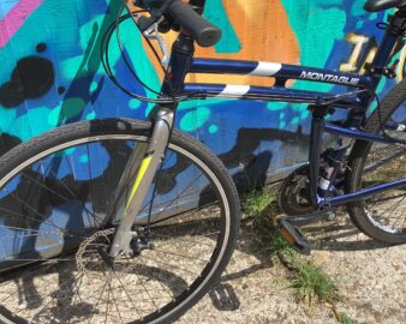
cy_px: 124
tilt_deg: -34.2
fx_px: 516
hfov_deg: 42.9
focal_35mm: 43
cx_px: 211
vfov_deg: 34.7
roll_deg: -2.2
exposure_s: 1/831
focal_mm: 3.3
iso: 25
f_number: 2.4
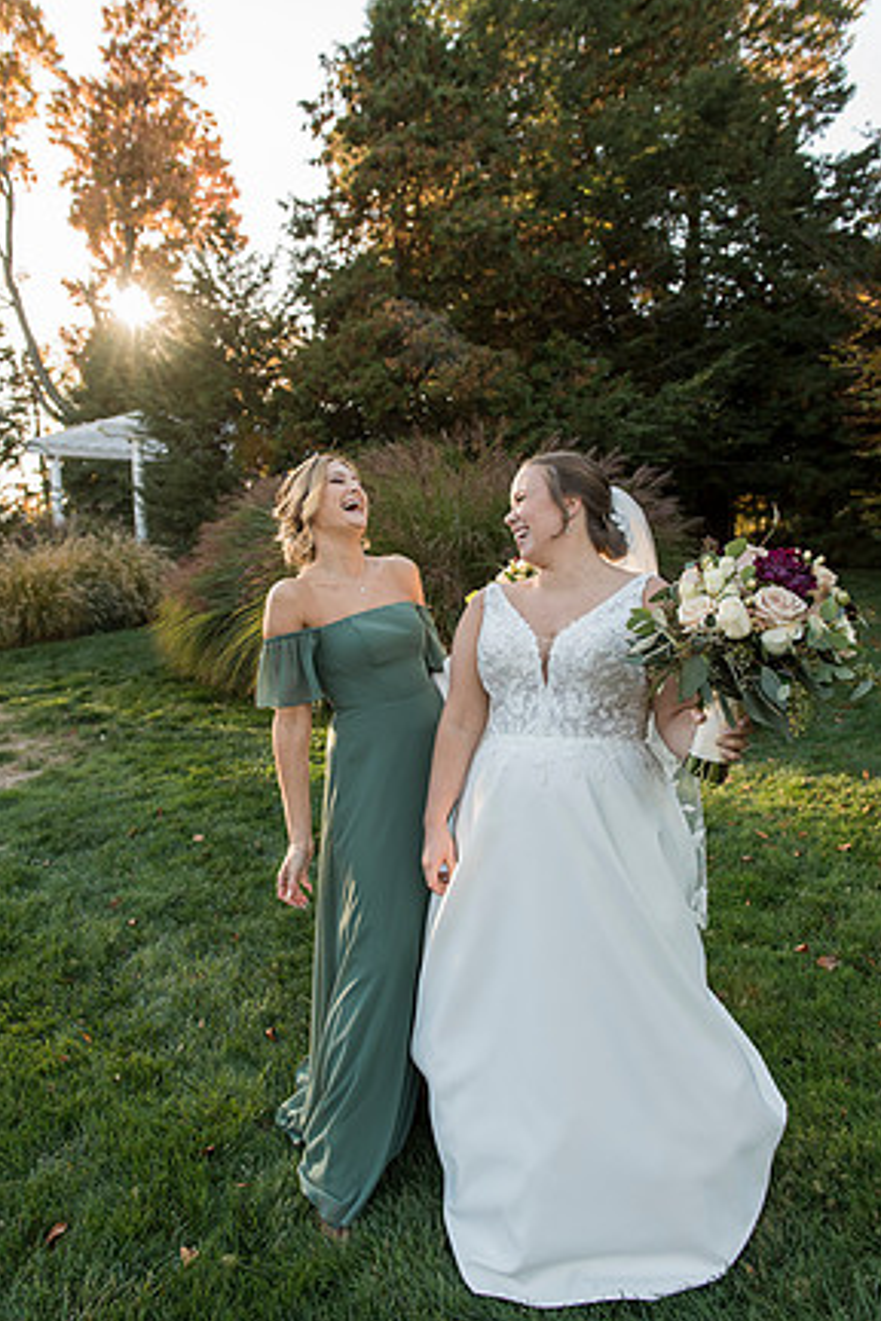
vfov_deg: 71.5
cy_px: 639
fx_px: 918
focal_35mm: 25
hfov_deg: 51.3
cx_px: 428
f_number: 4
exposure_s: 1/800
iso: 800
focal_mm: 24
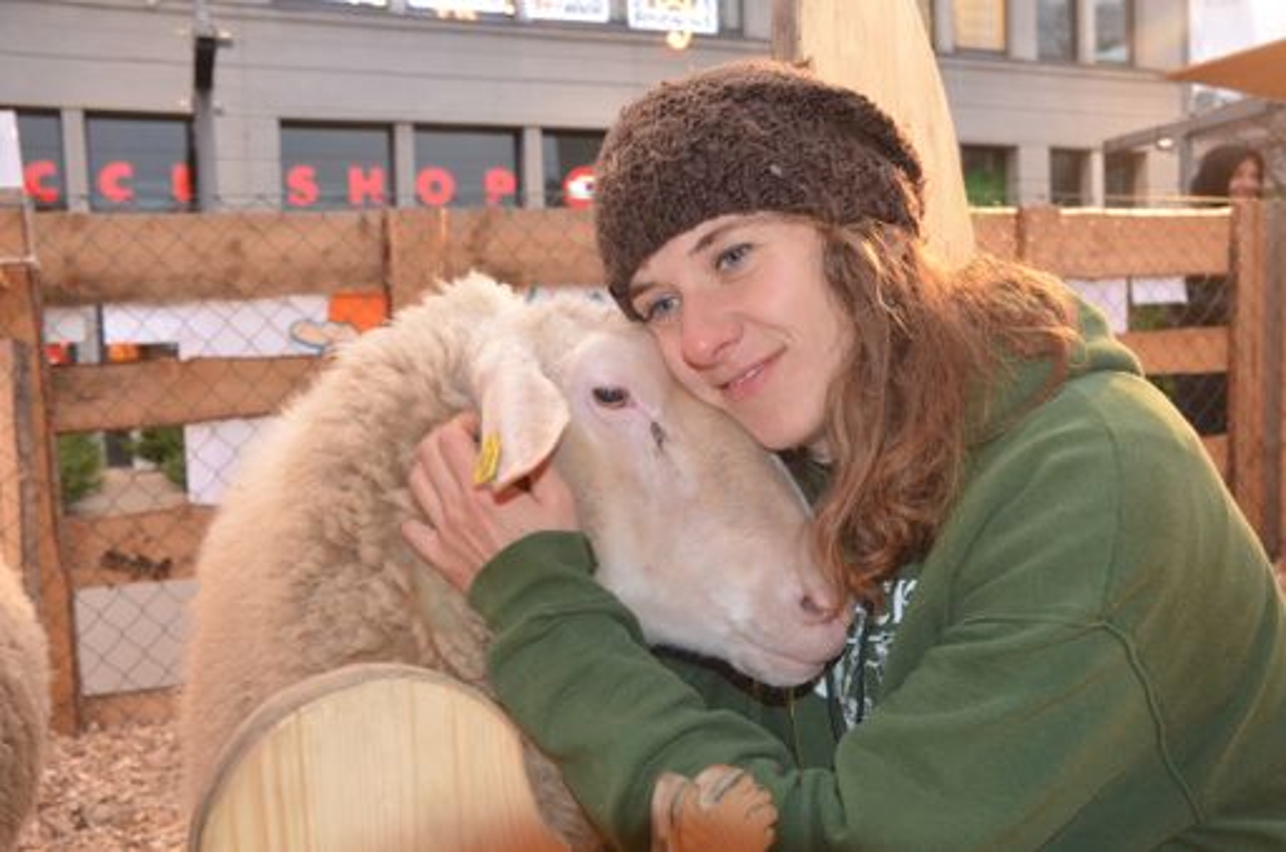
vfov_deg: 38.2
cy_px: 426
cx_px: 643
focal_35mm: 34
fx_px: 1230
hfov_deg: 55.2
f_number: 4.8
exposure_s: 1/30
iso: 1000
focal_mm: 23
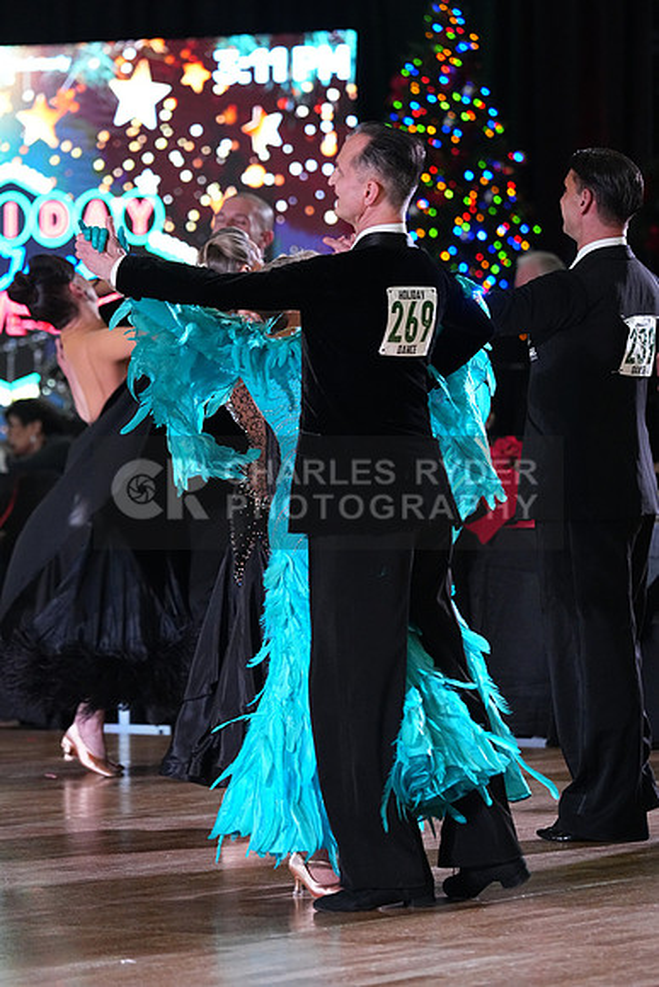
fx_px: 4994
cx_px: 330
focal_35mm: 182
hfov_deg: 7.5
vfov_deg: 11.3
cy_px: 494
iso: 6400
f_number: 4.5
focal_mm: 182
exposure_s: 1/400
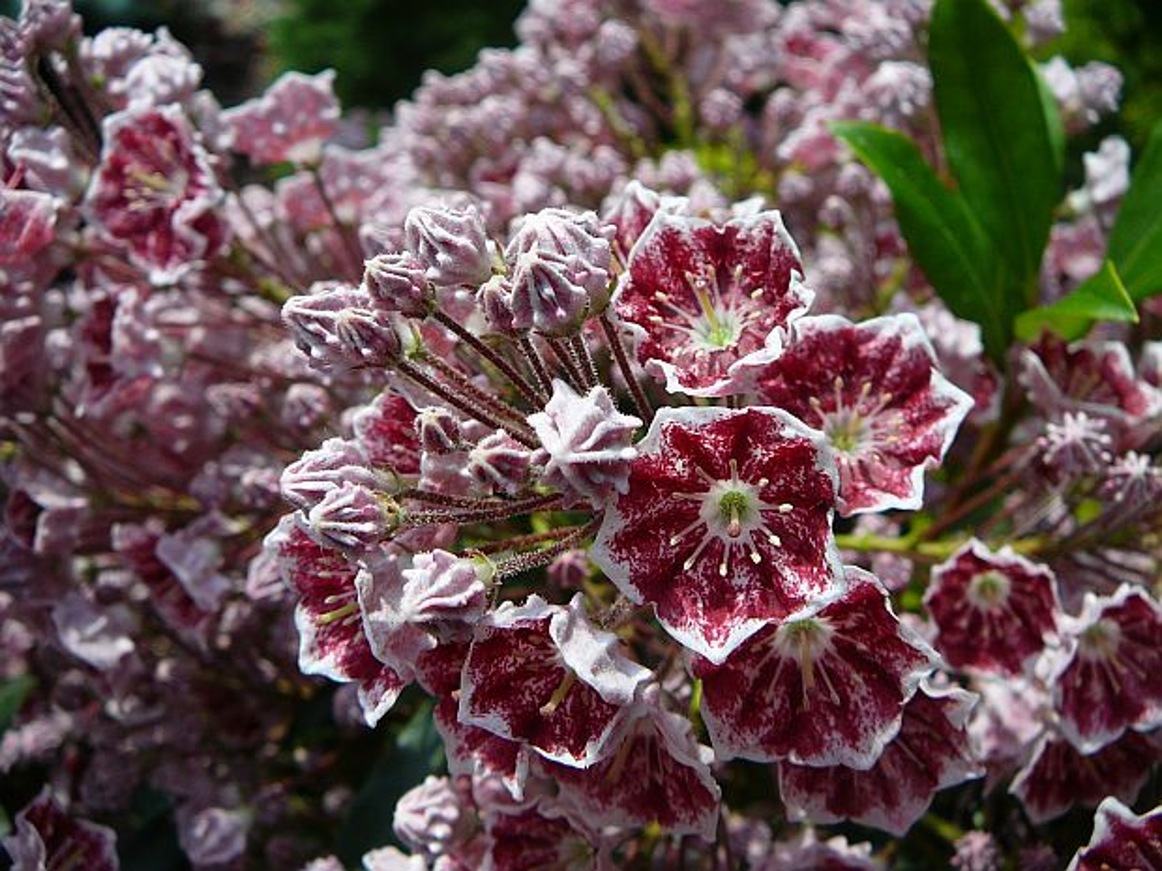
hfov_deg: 52.6
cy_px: 436
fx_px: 1175
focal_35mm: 35
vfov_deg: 40.7
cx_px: 581
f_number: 2.8
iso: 80
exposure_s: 1/400
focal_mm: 5.2
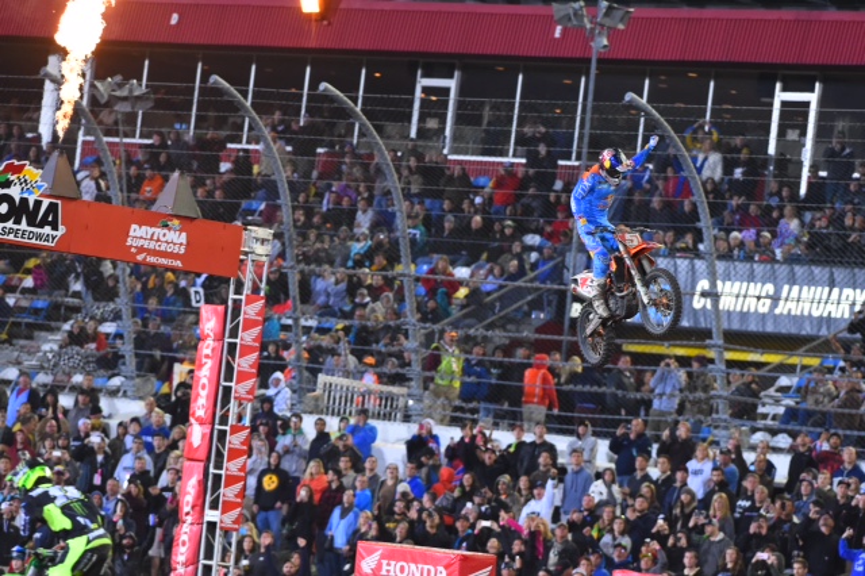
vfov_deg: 4.6
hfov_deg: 6.9
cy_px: 288
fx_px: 7204
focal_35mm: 300
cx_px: 432
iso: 8000
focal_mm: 300
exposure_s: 1/1000
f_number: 4.5
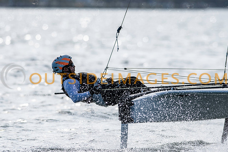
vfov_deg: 3.1
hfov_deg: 4.6
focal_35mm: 450
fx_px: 2851
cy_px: 76
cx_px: 114
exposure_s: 1/3200
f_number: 5
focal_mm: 300
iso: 200
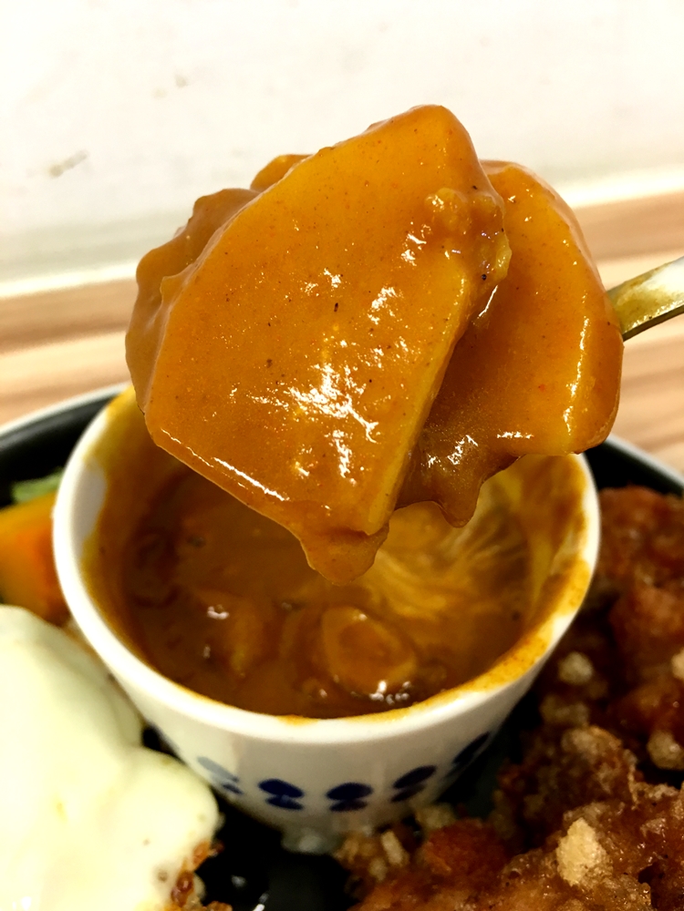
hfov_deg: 48.2
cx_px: 342
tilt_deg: -47.5
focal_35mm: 29
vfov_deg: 61.7
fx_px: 764
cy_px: 456
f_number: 2.2
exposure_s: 1/30
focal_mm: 4.15
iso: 100
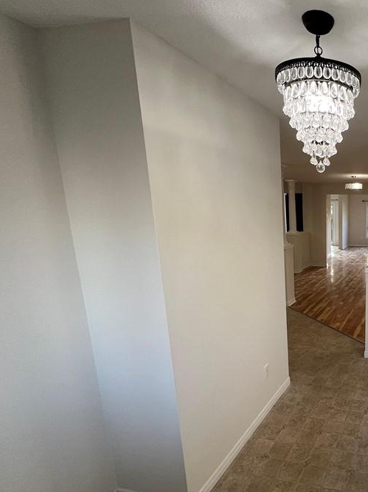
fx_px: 284
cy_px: 271
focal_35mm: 20
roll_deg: -0.7
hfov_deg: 52.9
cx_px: 364
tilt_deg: -11.6
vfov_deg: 81.5
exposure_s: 1/99
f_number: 1.8
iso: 80
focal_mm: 1.57
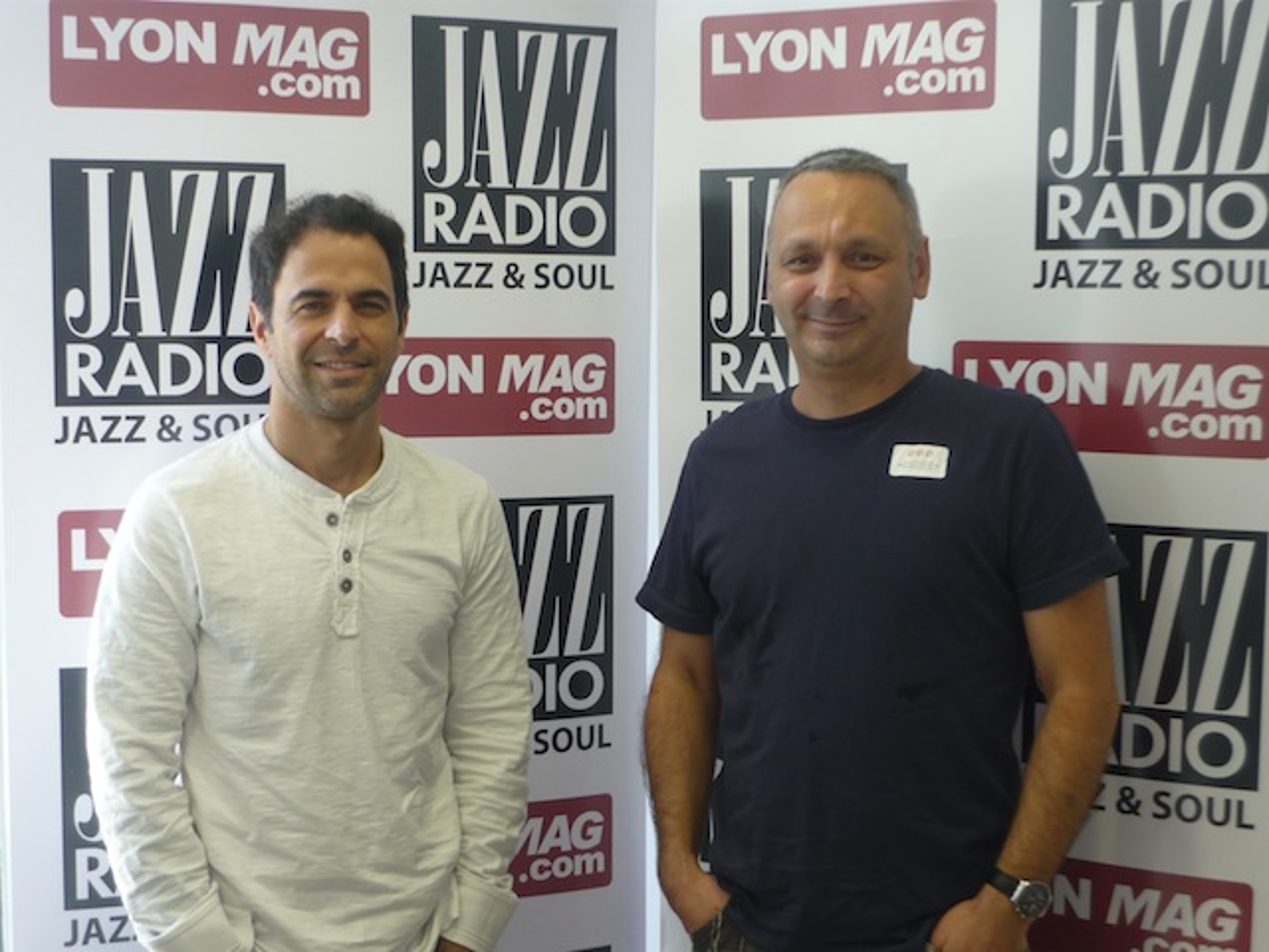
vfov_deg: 28.6
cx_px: 634
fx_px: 1870
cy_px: 476
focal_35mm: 51
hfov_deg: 37.5
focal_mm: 8.4
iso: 100
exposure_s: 1/50
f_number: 3.2
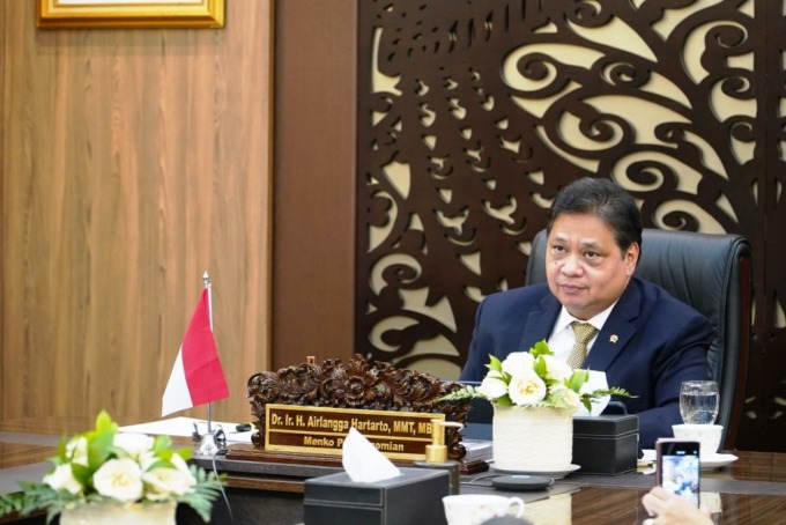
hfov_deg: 17.5
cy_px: 262
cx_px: 393
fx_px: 2555
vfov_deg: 11.7
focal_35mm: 117
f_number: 4
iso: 3200
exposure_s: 1/100
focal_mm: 78
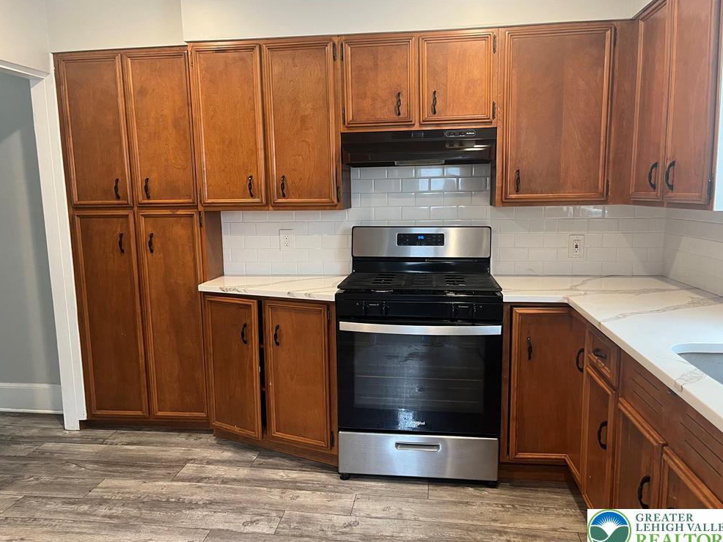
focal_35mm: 27
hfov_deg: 65.3
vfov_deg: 51.4
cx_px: 362
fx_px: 564
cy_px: 277
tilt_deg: -7.5
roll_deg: +1.3
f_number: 1.6
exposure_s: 1/60
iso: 160
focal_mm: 5.1
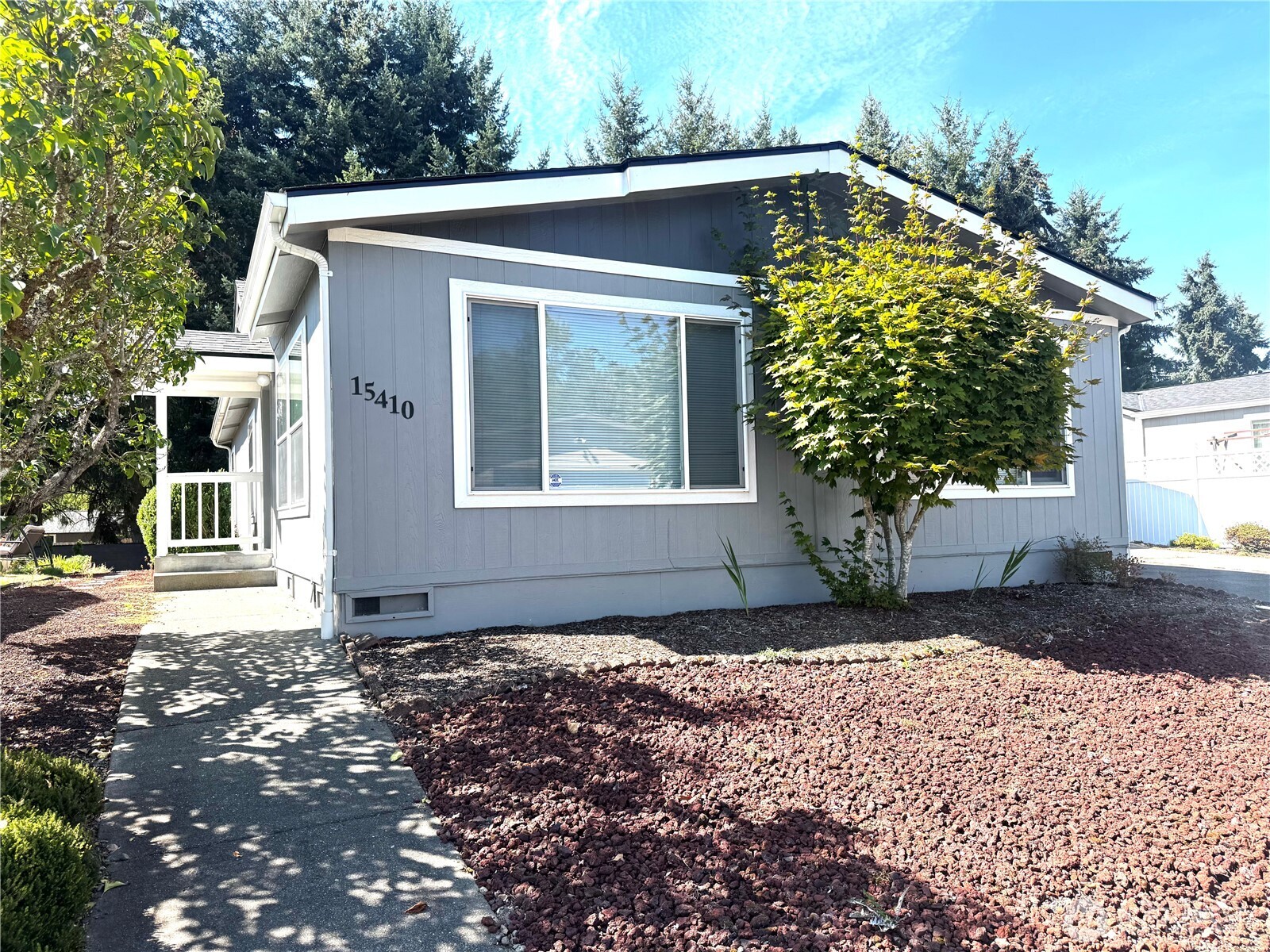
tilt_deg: +1.8
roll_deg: +1.5
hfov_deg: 71.6
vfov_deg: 56.8
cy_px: 476
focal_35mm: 24
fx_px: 881
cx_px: 635
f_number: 1.78
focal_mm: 6.76
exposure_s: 1/1261
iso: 80
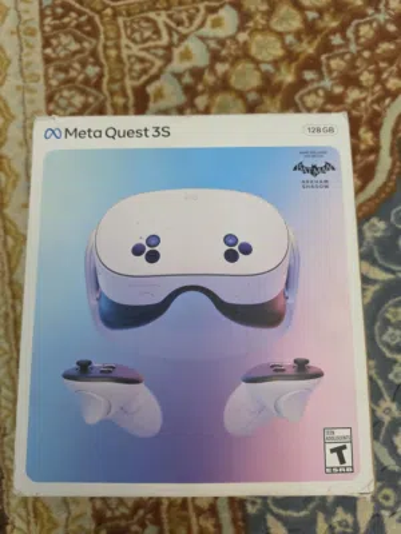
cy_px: 267
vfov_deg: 73.9
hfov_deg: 58.9
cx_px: 200
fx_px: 355
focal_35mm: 23
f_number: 1.4
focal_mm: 6.5
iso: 500
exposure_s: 1/100
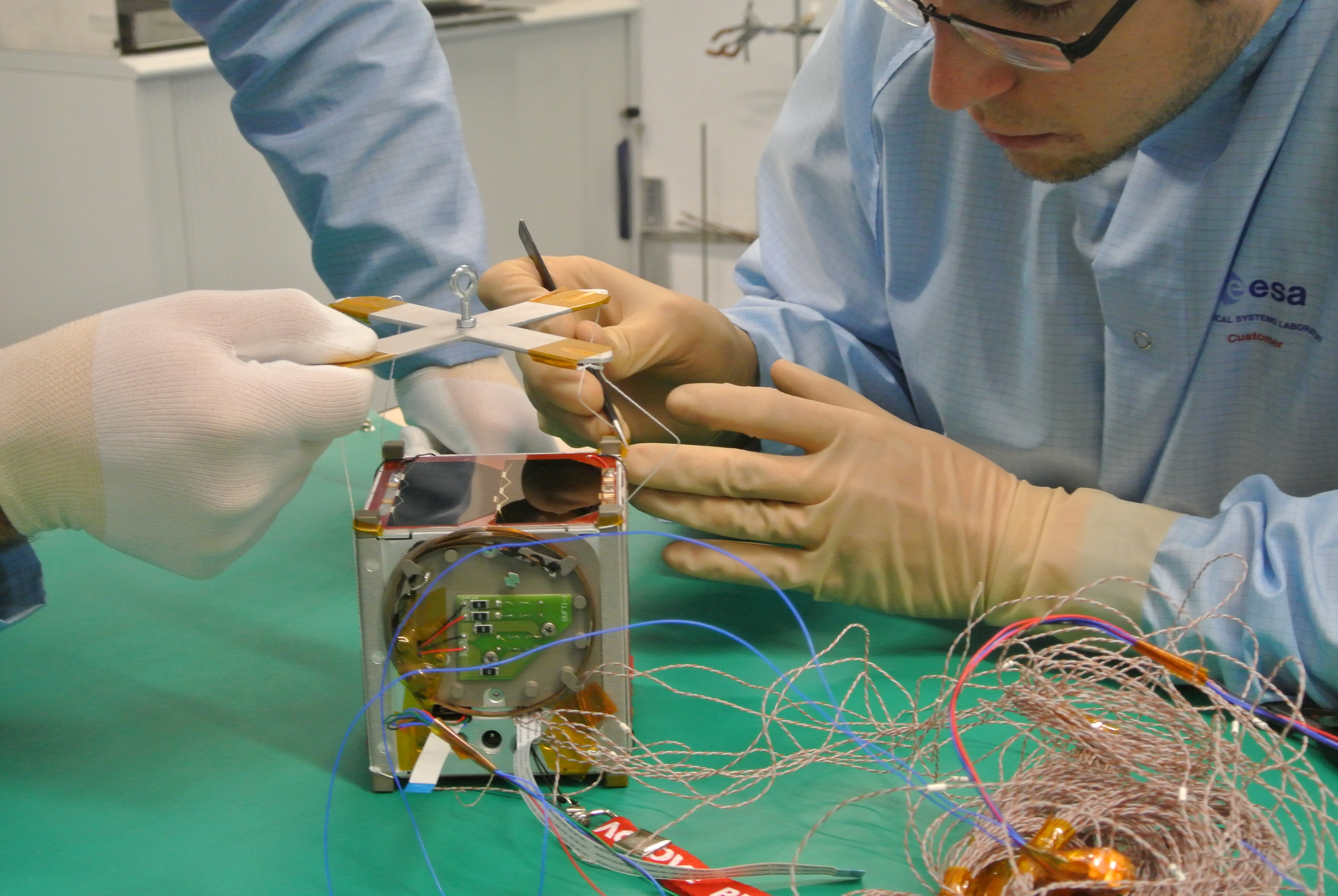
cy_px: 448
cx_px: 669
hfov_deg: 38.1
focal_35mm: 52
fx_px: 1935
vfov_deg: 26.1
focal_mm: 19.6
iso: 1000
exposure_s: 1/30
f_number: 4.8
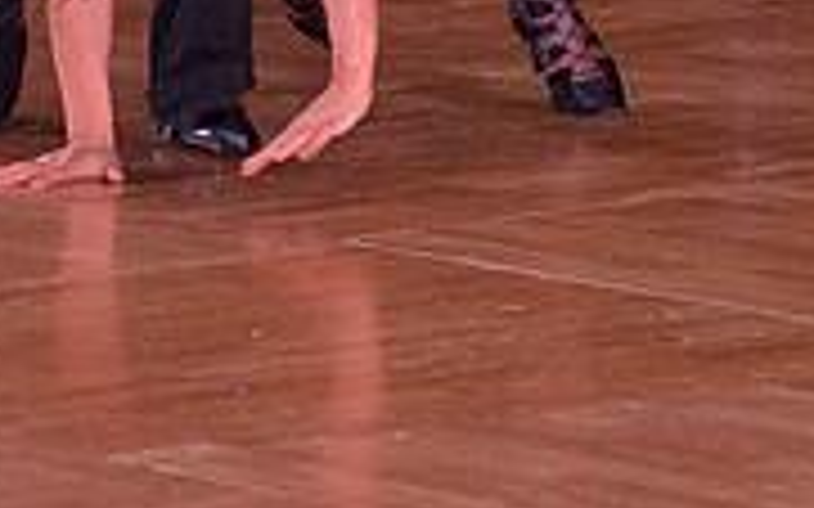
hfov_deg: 4.4
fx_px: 10512
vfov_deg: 2.8
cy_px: -620
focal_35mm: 474
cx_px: 182
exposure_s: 1/250
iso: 2000
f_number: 7.1
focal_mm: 145
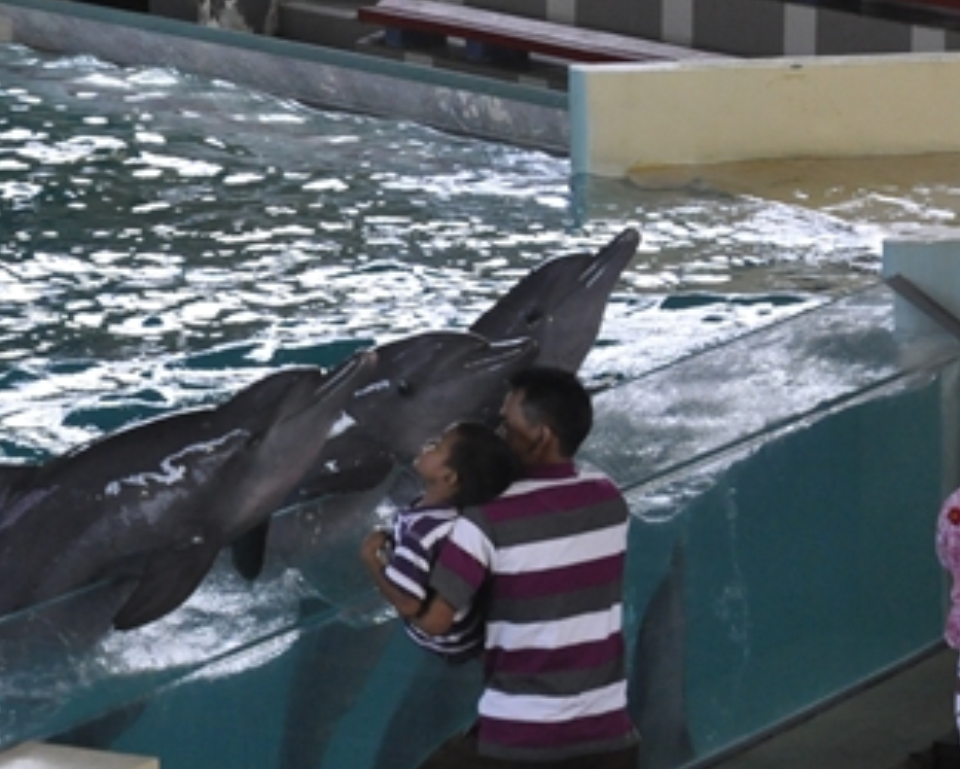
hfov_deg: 7.6
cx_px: -25
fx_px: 7191
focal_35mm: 253
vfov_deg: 6.1
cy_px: 357
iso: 1600
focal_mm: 70
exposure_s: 1/400
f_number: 4.5
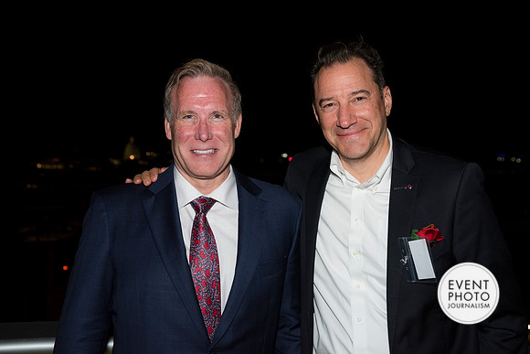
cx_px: 265
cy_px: 177
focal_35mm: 55
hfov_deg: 36.2
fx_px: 810
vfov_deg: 24.6
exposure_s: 1/125
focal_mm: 55
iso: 1250
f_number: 5.6
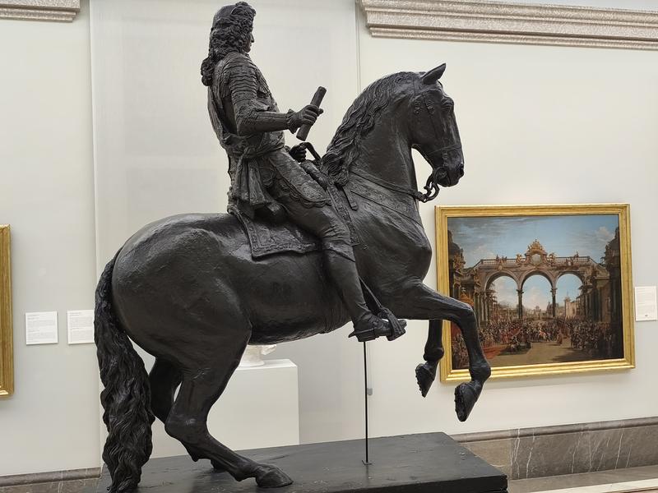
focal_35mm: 35
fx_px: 665
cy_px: 246
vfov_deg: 40.7
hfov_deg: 52.6
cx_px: 329
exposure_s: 1/50
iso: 800
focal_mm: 6.14
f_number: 1.65
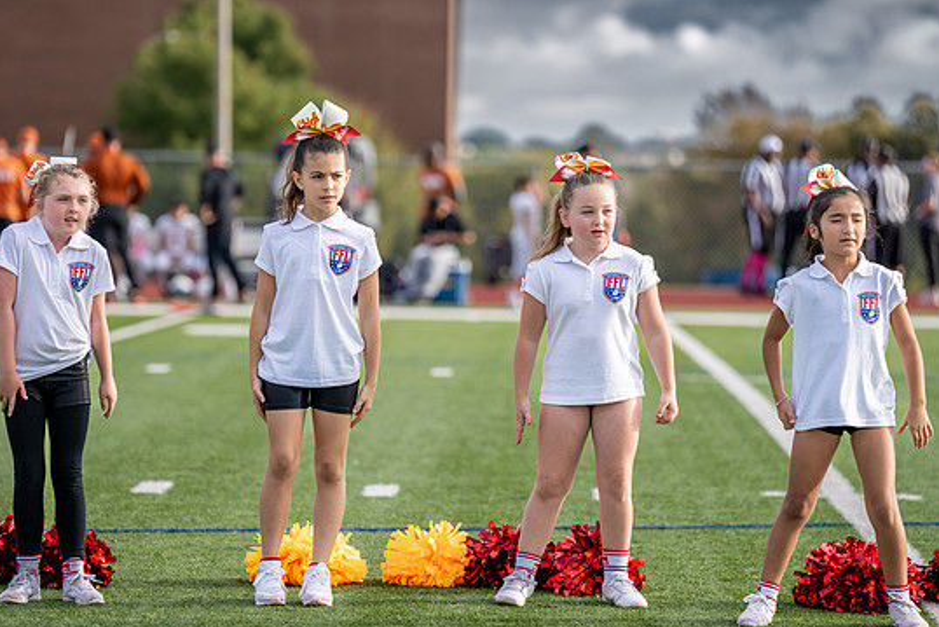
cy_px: 303
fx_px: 5244
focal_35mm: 201
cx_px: 369
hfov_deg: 10.2
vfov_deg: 6.8
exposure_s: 1/2500
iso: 250
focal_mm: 162
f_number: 2.8
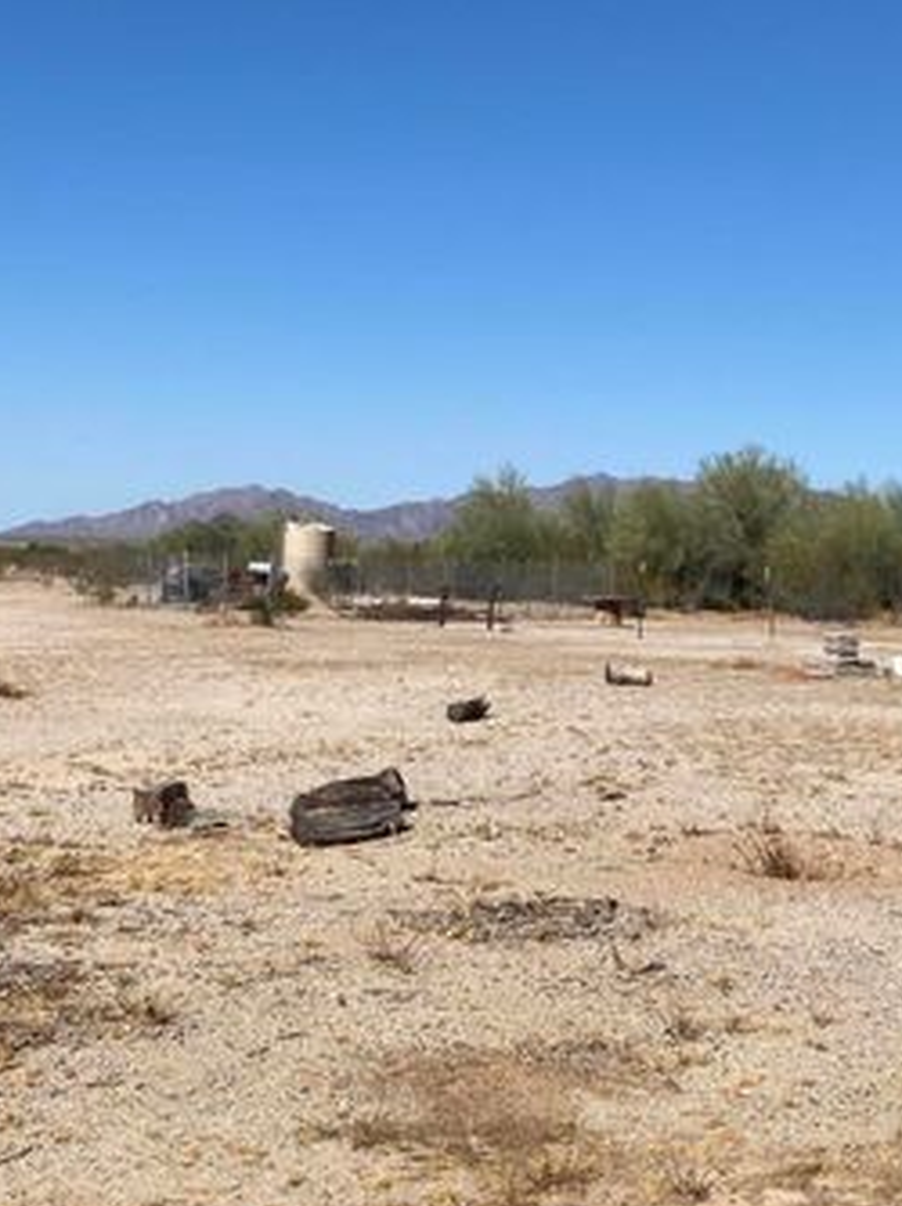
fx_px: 1809
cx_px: 451
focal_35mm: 52
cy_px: 558
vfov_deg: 36.8
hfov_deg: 28.0
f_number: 1.8
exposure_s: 1/5025
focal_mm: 4.25
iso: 32
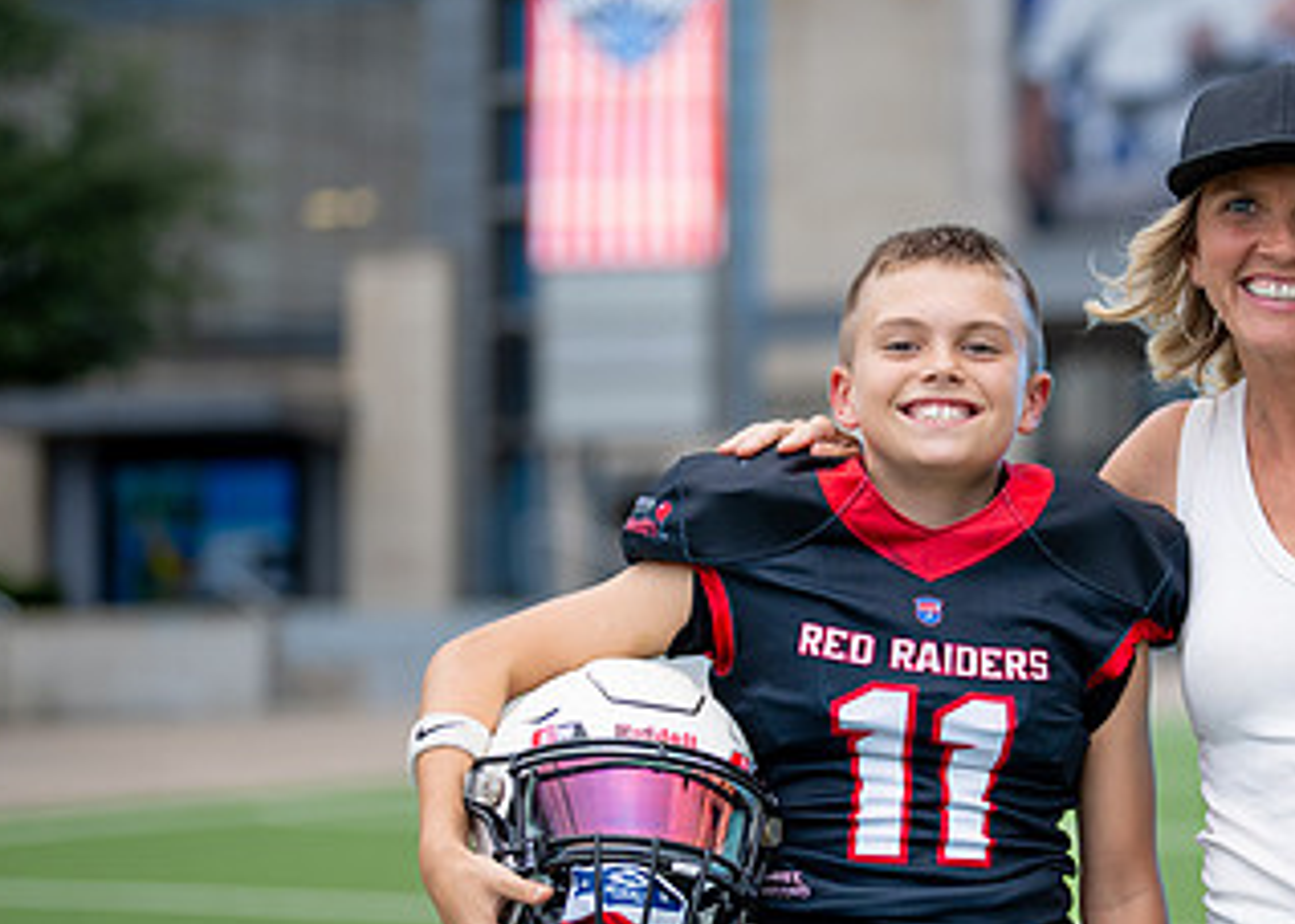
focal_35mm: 109
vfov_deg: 13.1
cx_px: 1121
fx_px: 4008
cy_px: 592
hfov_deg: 18.1
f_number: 1.2
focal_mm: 50
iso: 100
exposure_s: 1/1600
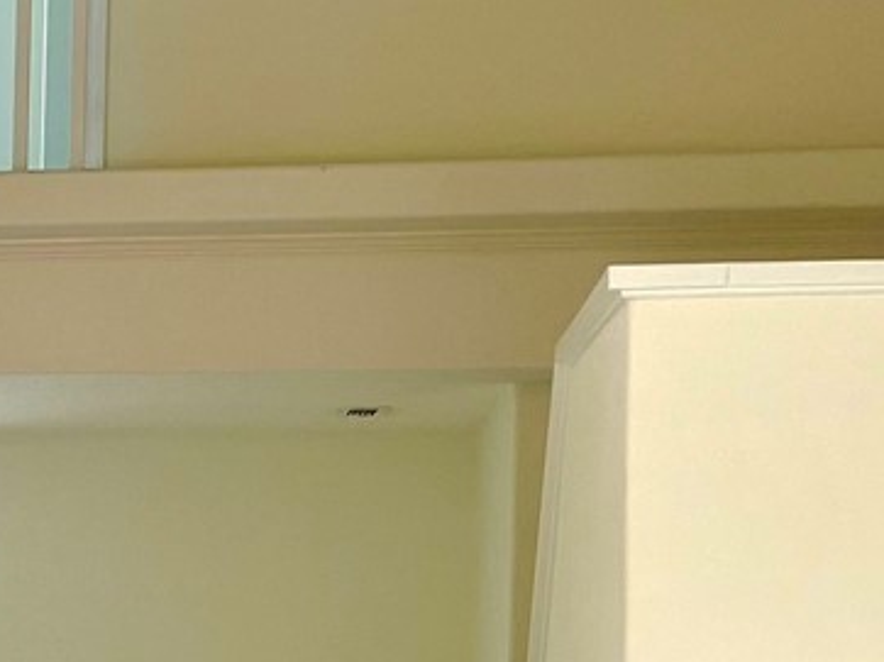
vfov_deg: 12.7
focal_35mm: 115
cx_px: -403
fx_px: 2935
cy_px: 642
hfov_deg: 15.9
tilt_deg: +0.5
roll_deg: -0.5
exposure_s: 1/120
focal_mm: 5.7
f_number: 1.5
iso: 40
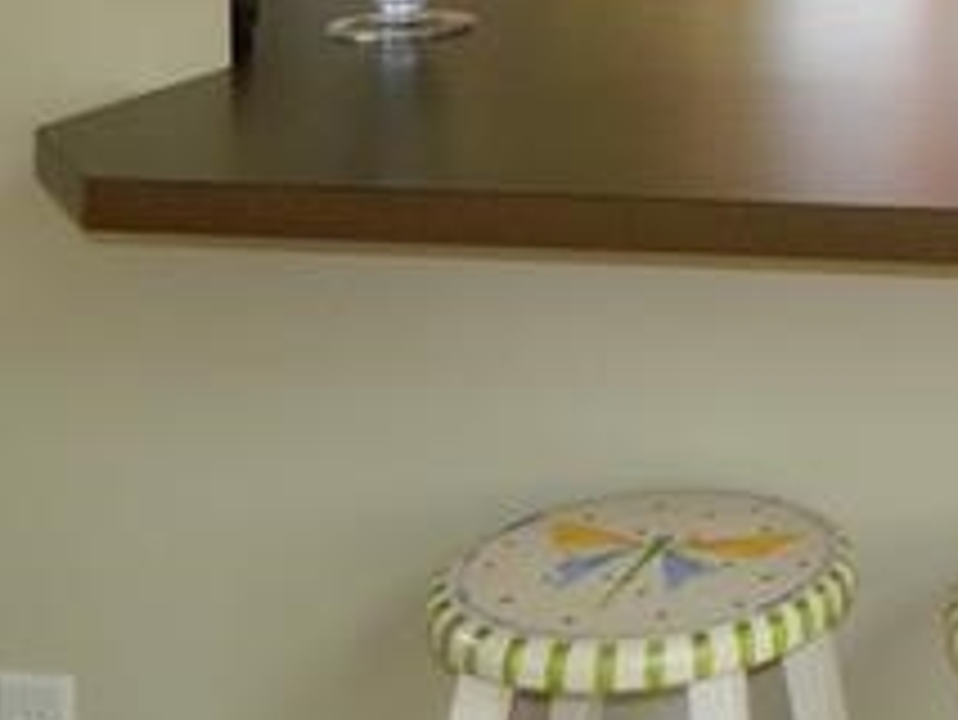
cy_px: -261
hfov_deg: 22.8
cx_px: 1291
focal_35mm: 75
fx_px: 2077
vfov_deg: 18.1
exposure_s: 1/30
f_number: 3.1
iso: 180
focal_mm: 4.5
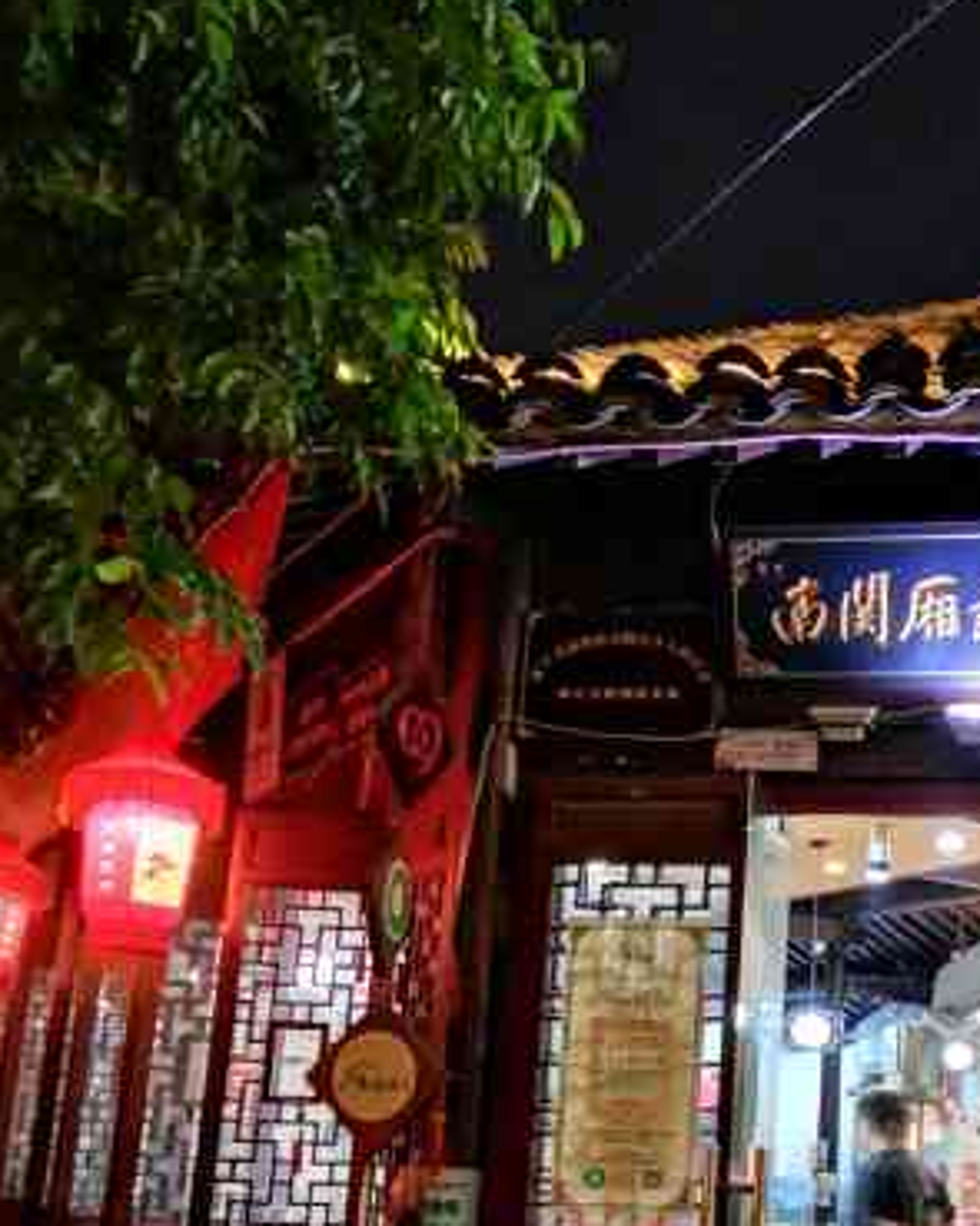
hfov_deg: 34.4
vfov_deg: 43.1
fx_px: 1523
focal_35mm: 42
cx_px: 811
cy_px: 839
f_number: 2.2
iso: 800
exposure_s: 4
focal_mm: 2.26
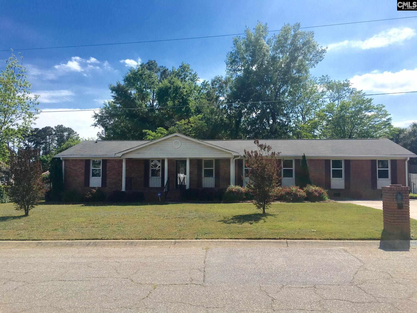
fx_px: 349
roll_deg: +0.8
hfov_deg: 61.7
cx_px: 208
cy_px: 156
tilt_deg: +3.7
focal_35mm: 29
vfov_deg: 48.2
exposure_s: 1/2653
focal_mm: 4.15
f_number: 2.2
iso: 25
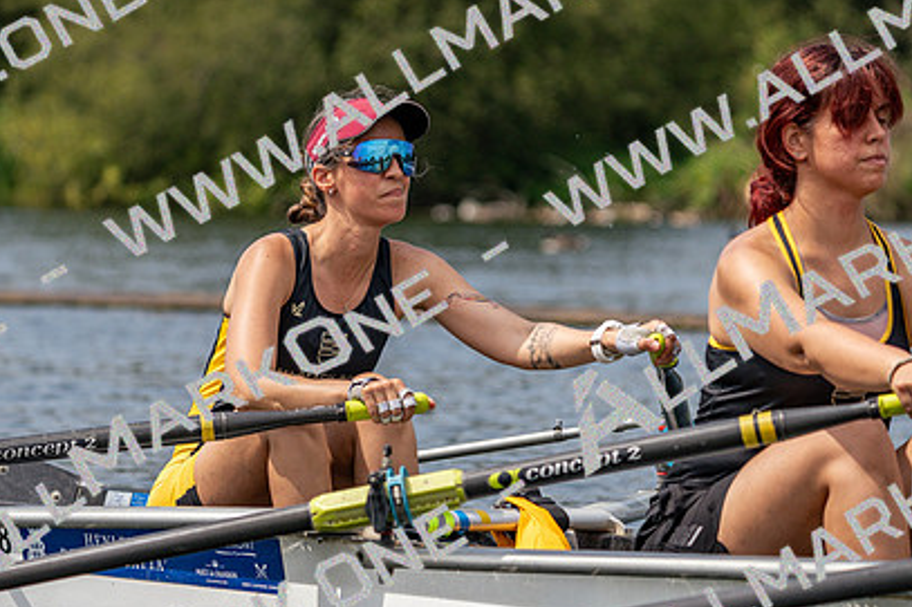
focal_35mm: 285
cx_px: 381
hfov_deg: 7.2
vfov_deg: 4.8
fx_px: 7217
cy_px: 263
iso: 250
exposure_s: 1/1600
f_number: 5.6
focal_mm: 200
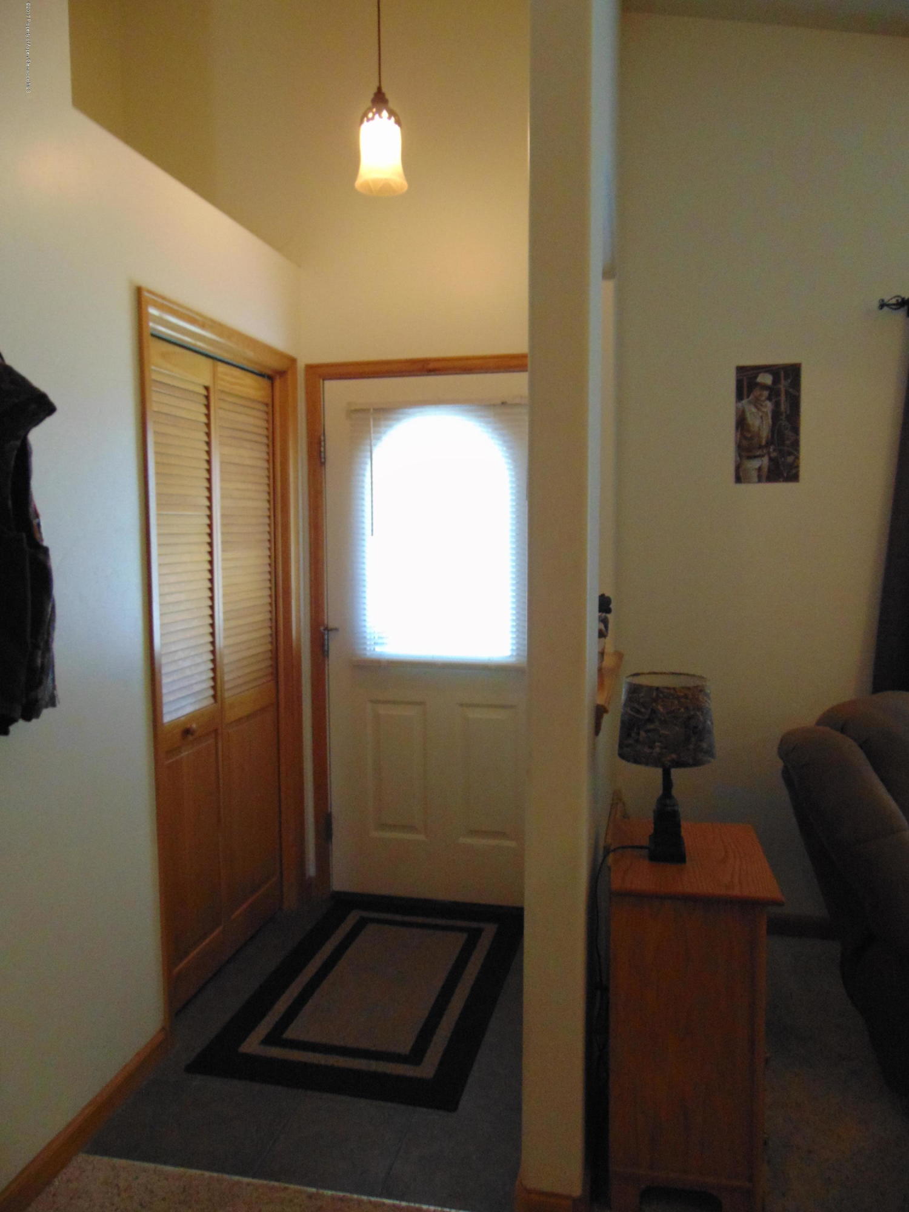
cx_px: 454
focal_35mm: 25
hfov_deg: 54.9
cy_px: 606
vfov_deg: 69.4
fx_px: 875
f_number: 3
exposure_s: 1/30
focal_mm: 4.5
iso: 320
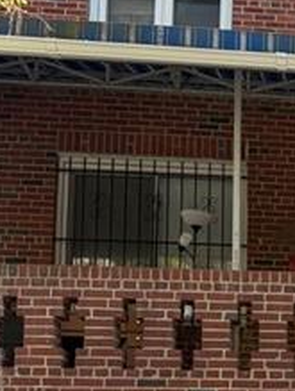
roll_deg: -0.4
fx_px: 952
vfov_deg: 22.2
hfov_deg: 16.1
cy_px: 407
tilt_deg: +5.7
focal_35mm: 84
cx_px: 447
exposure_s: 1/722
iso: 100
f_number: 1.78
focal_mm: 6.76
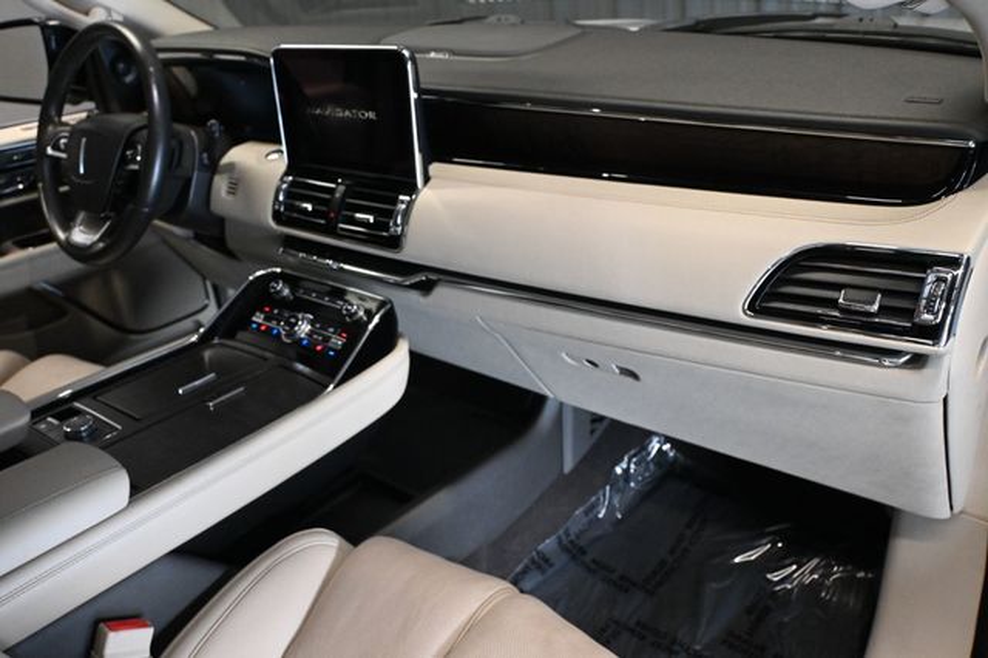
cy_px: 329
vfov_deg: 42.6
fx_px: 843
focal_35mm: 31
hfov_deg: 60.7
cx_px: 494
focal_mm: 20.5
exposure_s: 1/80
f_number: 3.8
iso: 3200
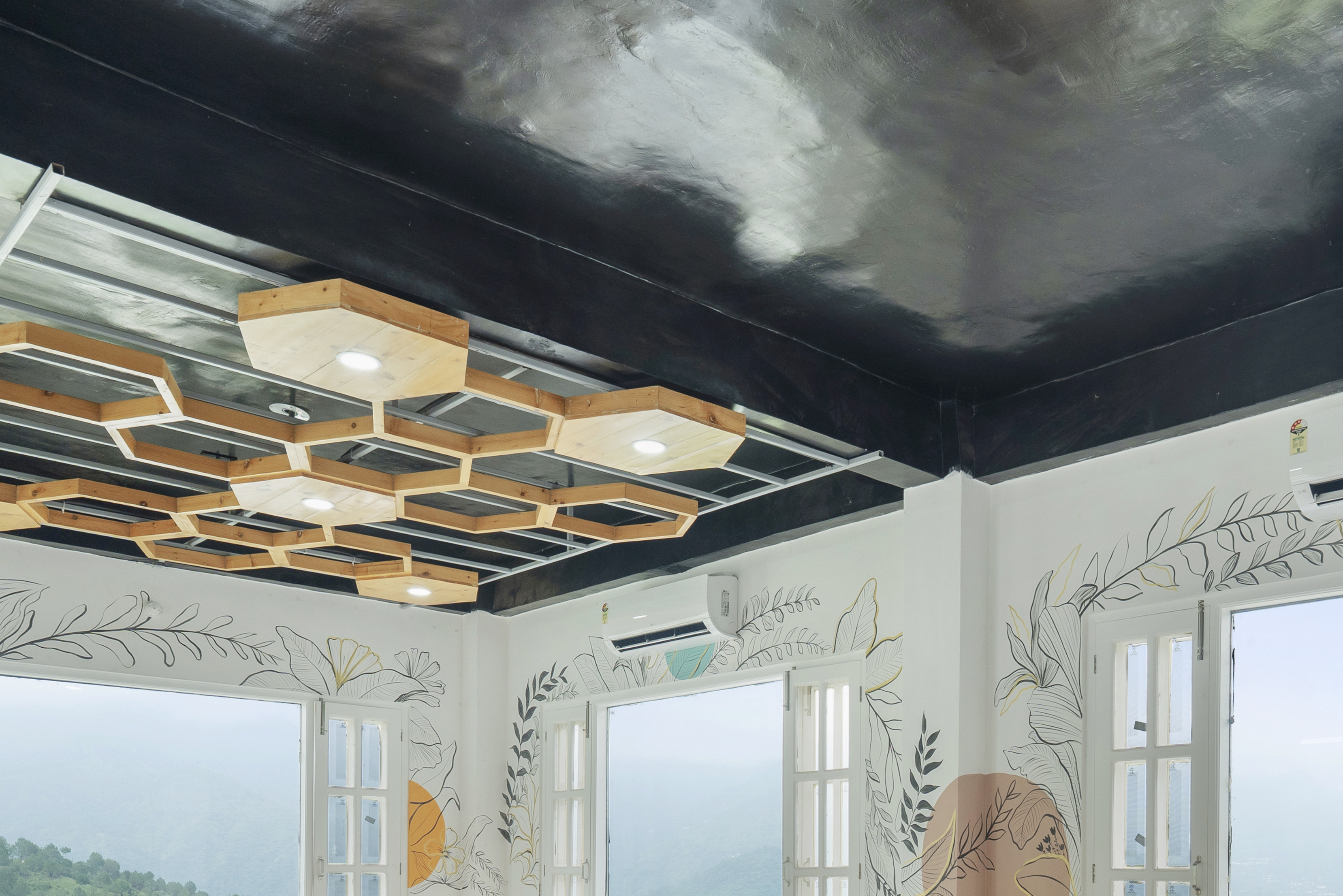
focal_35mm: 36
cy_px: 884
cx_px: 960
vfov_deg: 33.9
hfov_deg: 51.5
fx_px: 1343
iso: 400
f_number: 6.3
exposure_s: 1/30
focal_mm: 17
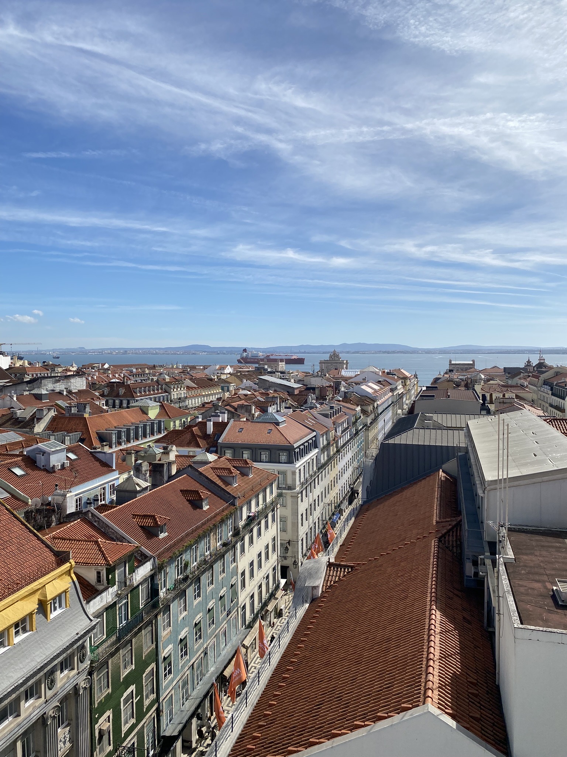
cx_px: 284
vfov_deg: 67.3
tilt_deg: -1.8
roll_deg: -0.8
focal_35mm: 26
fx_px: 568
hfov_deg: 53.1
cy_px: 378
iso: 32
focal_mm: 4.25
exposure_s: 1/5495
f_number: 1.8
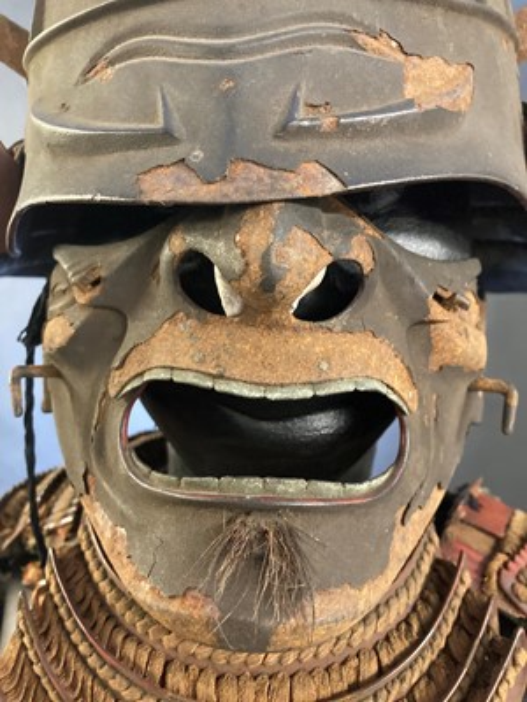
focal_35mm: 28
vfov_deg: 63.4
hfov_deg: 49.7
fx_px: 568
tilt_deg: -0.5
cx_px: 264
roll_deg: -2.6
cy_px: 351
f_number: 1.8
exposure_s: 1/25
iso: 500
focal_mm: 3.99
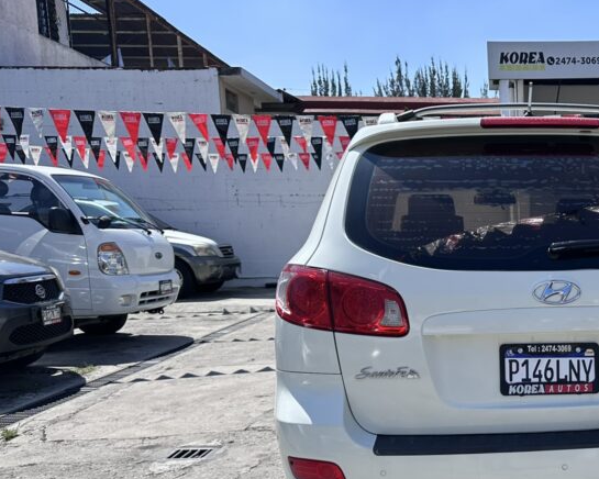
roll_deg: +0.0
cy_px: 360
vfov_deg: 33.5
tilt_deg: -10.0
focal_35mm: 44
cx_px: 545
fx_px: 780
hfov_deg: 38.9
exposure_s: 1/4016
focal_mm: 6.86
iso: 80
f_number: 1.78
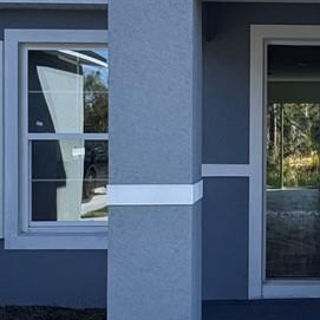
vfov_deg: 23.6
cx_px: 340
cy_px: 136
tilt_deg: -0.4
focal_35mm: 73
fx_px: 763
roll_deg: +0.0
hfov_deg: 22.5
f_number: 2.2
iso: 50
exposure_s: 1/522
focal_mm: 2.22
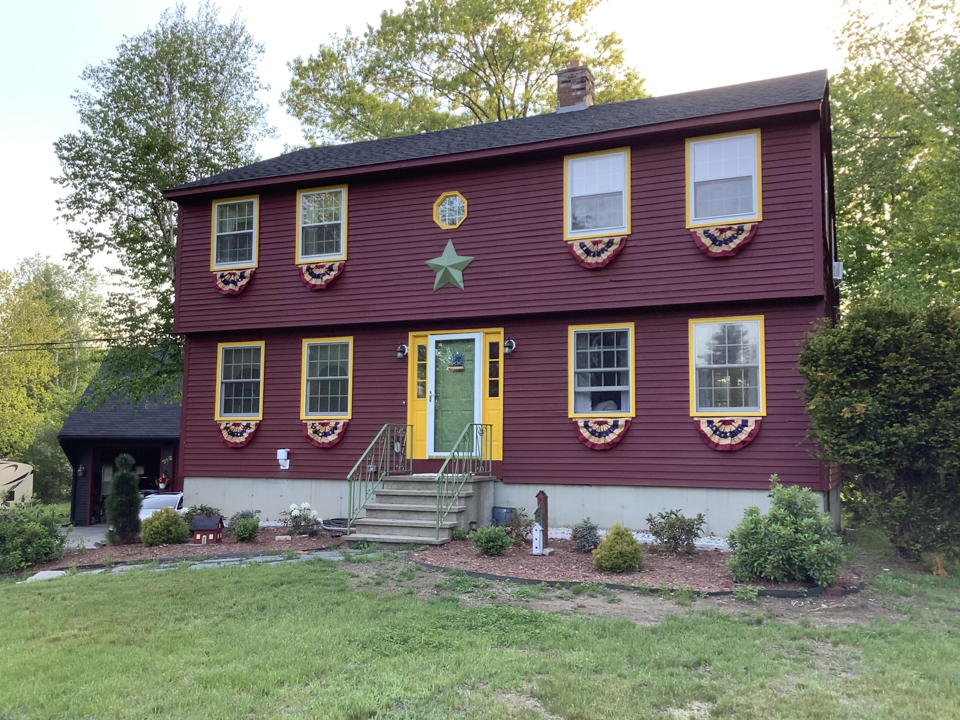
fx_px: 888
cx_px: 476
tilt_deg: +6.6
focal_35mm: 32
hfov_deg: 56.8
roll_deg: -2.6
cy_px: 370
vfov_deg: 44.2
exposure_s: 1/120
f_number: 2.4
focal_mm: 3.3
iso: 50
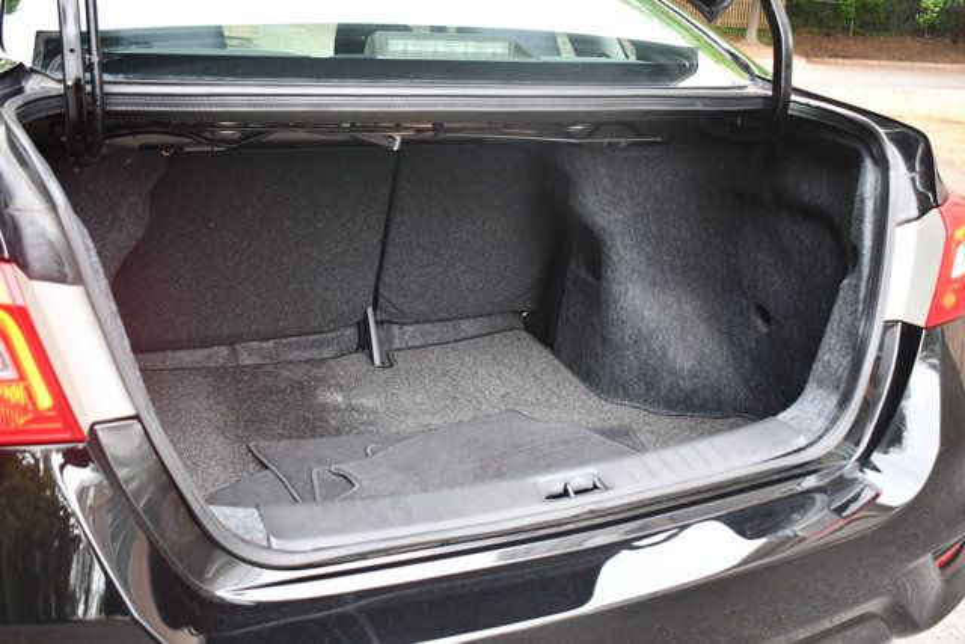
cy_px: 322
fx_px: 965
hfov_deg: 53.1
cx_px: 482
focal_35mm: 36
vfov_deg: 36.9
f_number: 3.8
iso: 1250
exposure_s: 1/125
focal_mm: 24
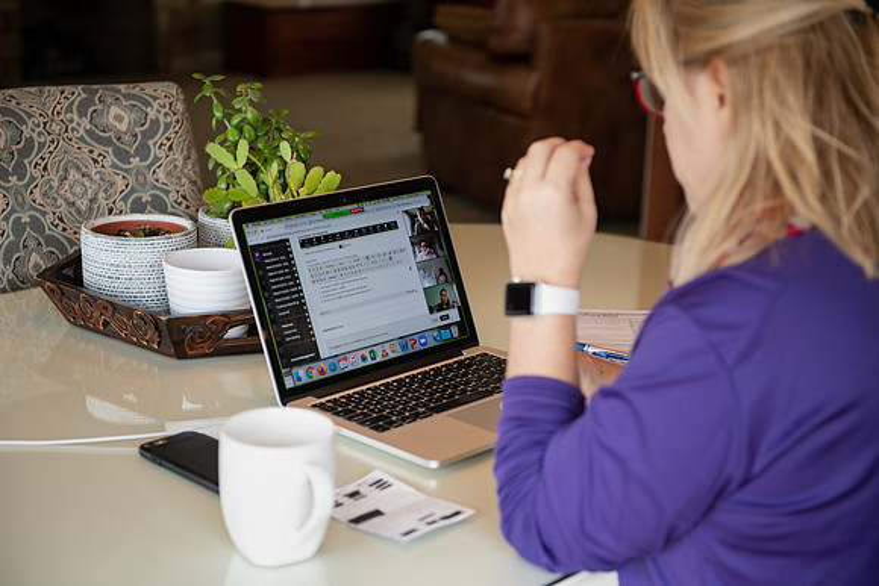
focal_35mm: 62
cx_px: 440
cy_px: 293
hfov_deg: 32.4
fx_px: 1514
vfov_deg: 21.9
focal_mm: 62
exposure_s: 1/125
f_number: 3.5
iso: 500
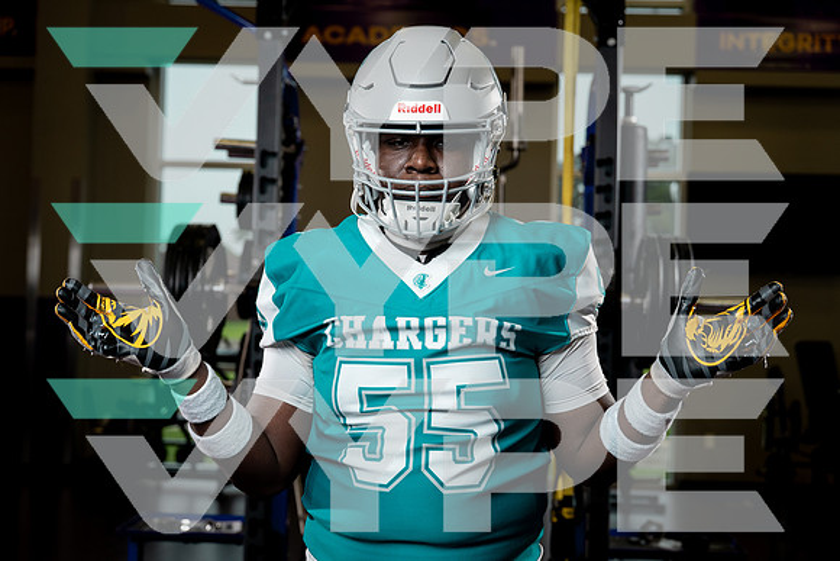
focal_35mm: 55
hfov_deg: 36.2
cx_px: 420
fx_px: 1284
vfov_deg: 24.6
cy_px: 280
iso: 640
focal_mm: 55
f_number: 4
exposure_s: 1/250
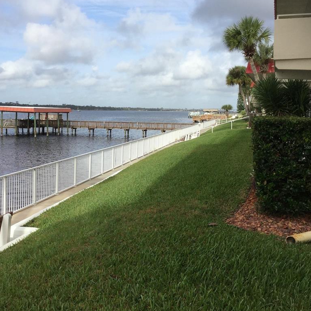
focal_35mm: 43
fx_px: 437
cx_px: 144
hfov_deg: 39.1
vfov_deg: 39.2
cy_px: 147
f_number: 2.4
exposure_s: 1/1359
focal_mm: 3.3
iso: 25
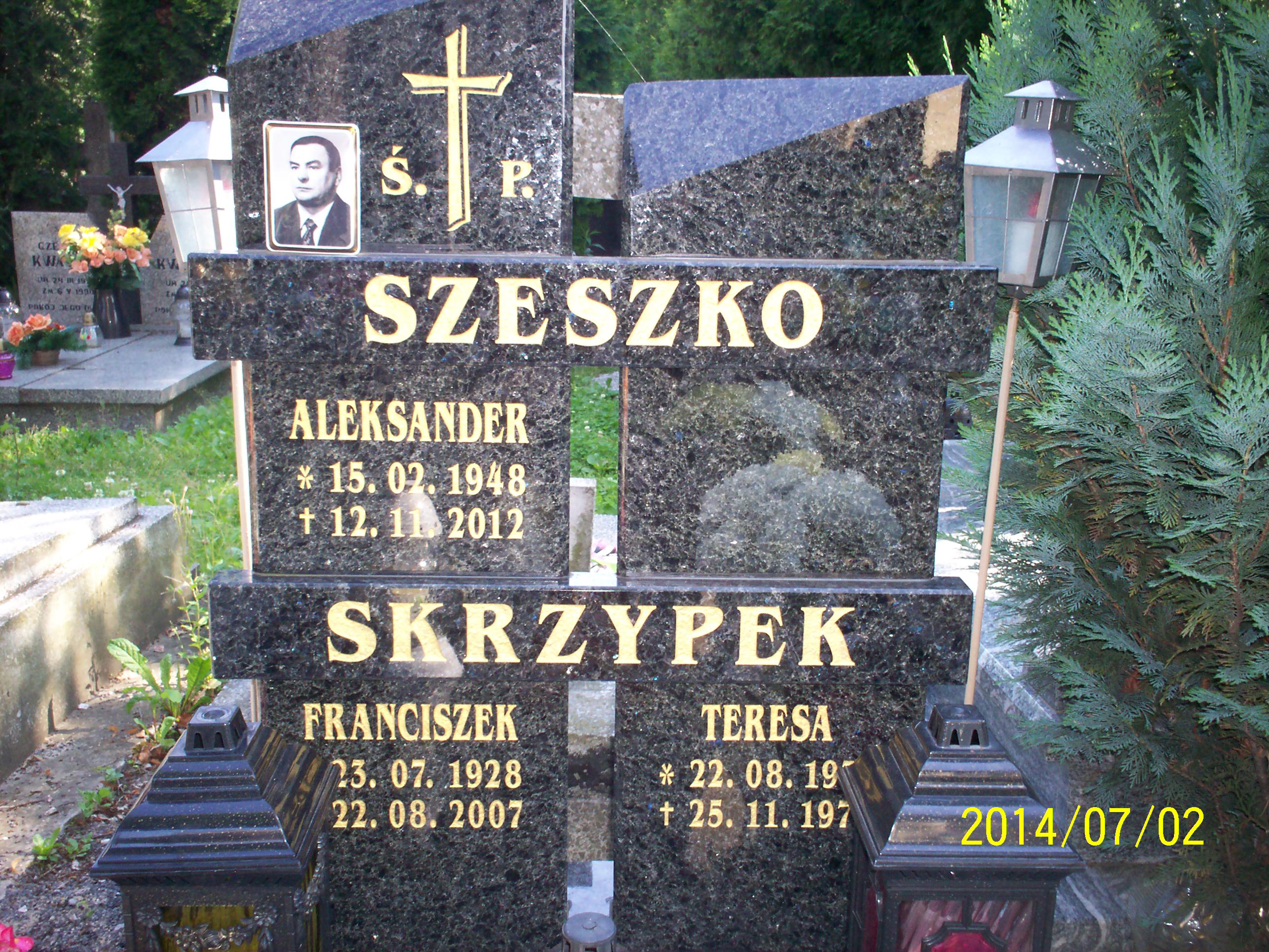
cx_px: 634
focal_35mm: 36
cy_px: 476
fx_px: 1320
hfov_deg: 51.4
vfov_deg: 39.7
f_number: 4.5
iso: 140
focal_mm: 6
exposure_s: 1/60
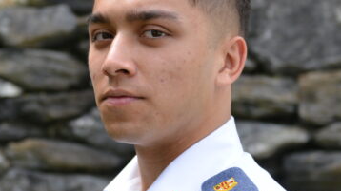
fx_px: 1085
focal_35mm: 120
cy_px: 119
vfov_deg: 10.1
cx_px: 108
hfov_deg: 17.8
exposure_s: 1/2000
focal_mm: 40
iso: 400
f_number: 2.8
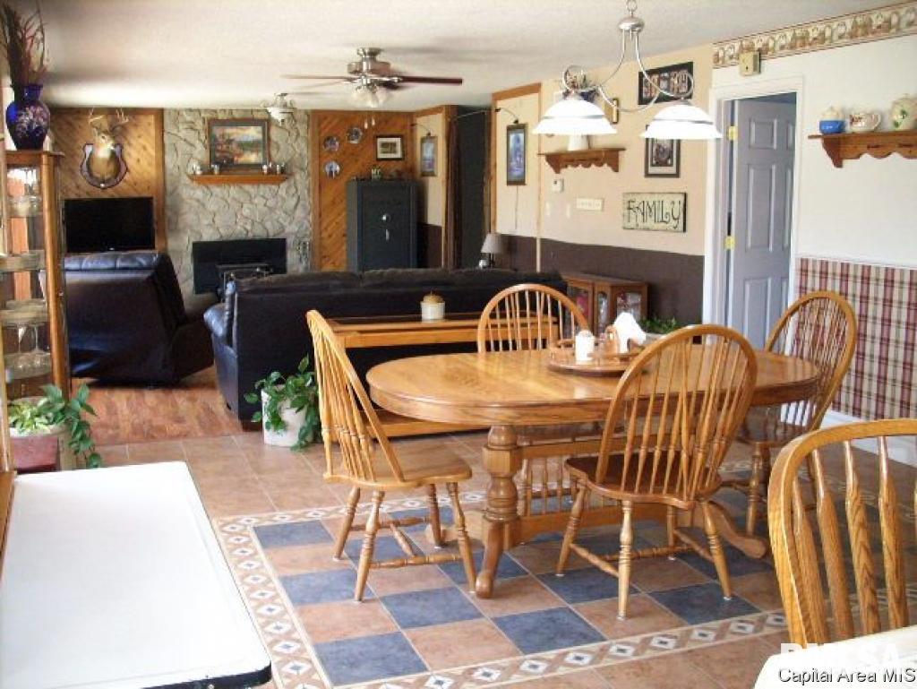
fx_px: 981
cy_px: 344
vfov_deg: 38.7
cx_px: 458
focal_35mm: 37
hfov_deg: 50.1
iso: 259
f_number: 2.8
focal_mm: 6.2
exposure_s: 1/30
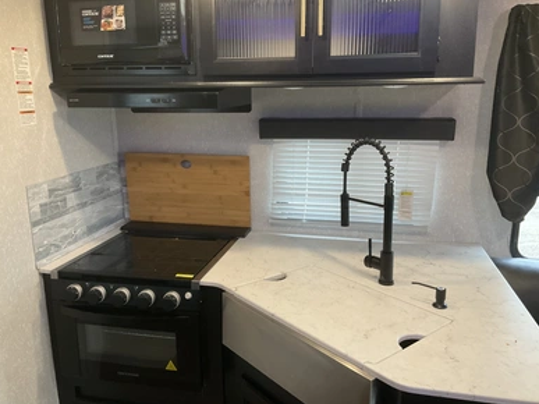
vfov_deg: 46.8
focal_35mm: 30
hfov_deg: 60.0
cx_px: 263
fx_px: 467
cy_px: 198
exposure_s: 1/60
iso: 200
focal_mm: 3
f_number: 1.8
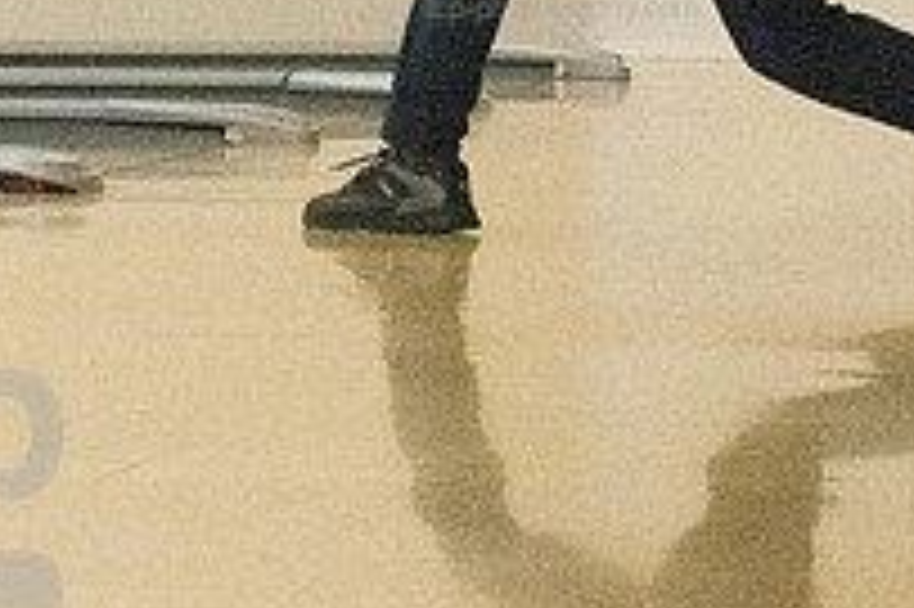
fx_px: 7610
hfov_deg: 6.9
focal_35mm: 300
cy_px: -135
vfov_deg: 4.6
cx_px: 563
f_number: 4.5
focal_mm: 70
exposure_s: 1/1250
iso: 10000
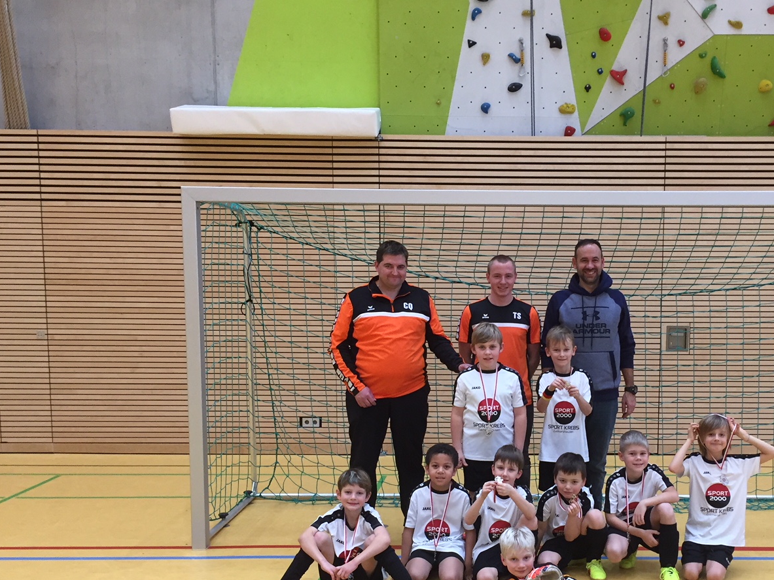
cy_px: 379
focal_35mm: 40
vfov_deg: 35.7
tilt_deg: -7.4
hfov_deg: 46.1
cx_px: 515
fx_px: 894
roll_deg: -1.2
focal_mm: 4.15
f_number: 2.2
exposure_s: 1/33
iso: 64
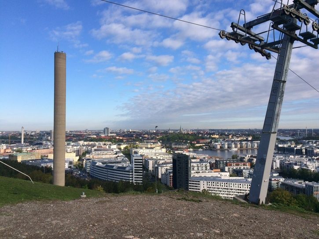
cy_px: 120
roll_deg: +0.8
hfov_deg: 61.7
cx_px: 160
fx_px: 267
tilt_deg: +1.7
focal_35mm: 29
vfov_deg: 48.2
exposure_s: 1/1953
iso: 32
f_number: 2.2
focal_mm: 4.15
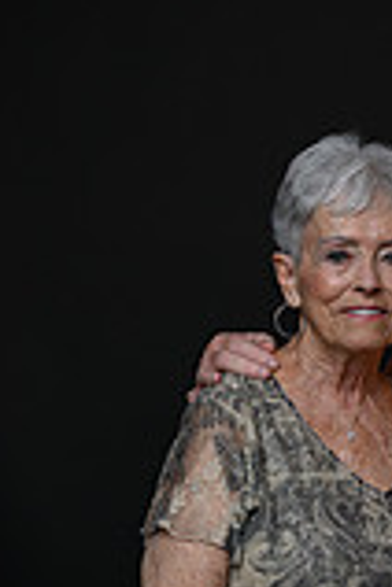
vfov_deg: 19.9
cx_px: 429
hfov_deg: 13.5
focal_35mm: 99
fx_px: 1617
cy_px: 613
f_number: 10
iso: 400
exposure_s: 1/125
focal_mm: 35
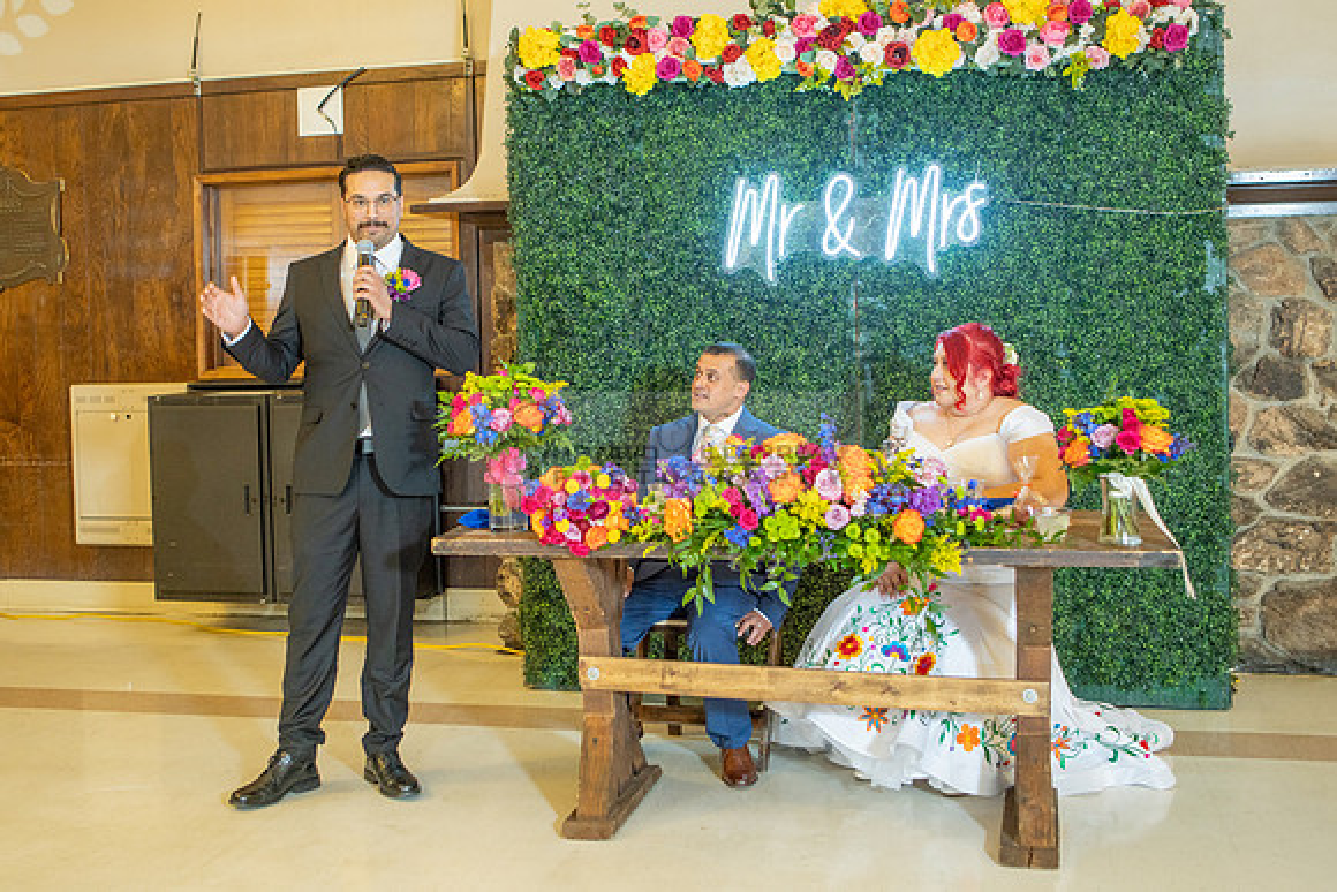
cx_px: 592
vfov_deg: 30.3
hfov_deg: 44.2
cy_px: 370
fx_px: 1645
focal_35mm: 44
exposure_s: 1/100
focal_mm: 32
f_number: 2.8
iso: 800
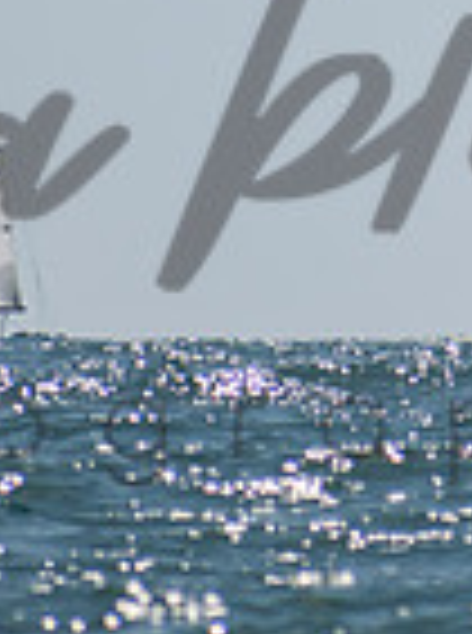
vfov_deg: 1.1
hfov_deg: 0.8
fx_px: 32601
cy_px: 83
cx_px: 539
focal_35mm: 1785
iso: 200
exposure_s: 1/1250
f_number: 6.3
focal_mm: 300
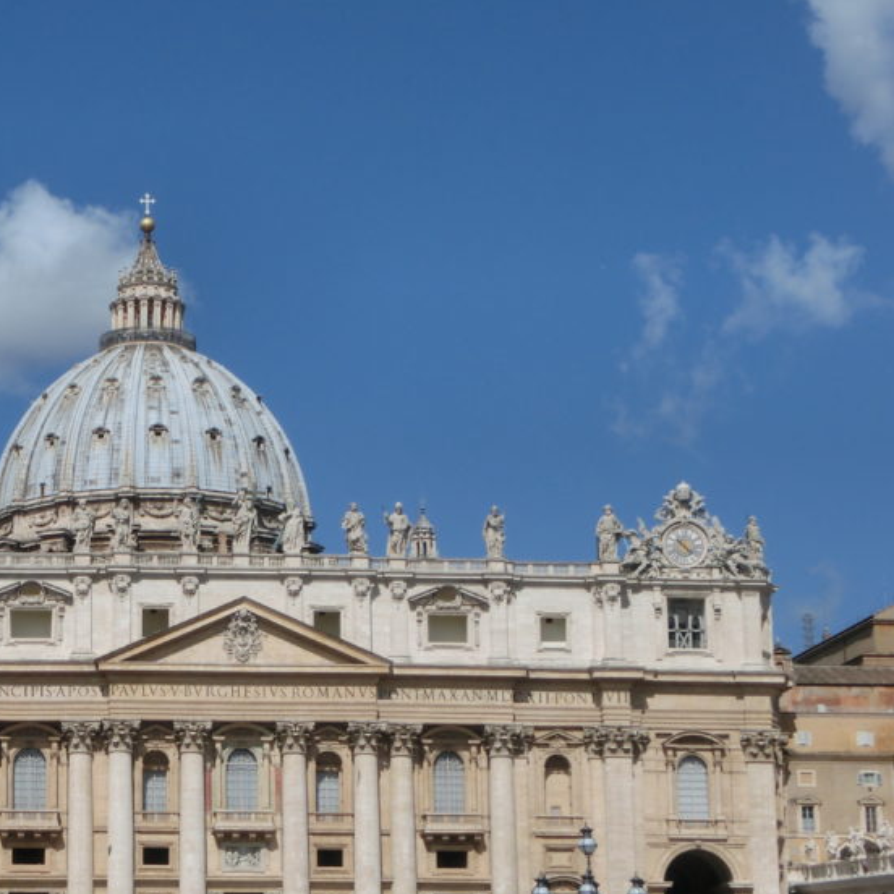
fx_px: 2396
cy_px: 515
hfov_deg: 20.6
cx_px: 66
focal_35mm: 82
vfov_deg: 21.1
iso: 80
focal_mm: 9.16
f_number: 11
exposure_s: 1/250
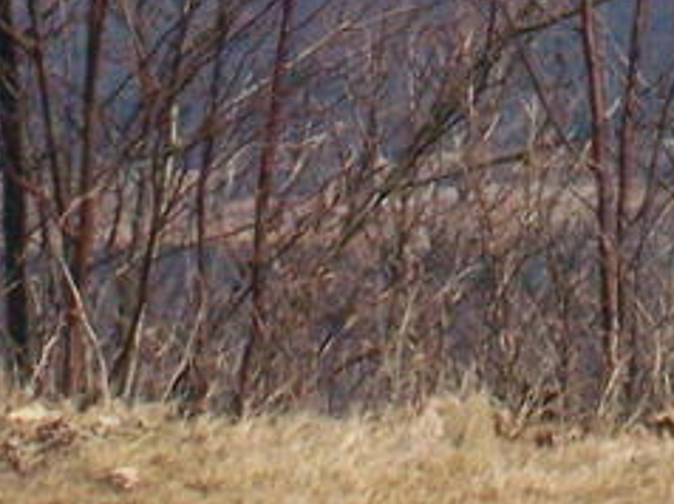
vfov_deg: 4.5
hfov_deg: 6.1
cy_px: -467
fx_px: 6283
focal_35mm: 323
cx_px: 1068
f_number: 6.3
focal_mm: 12.4
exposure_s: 1/640
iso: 400
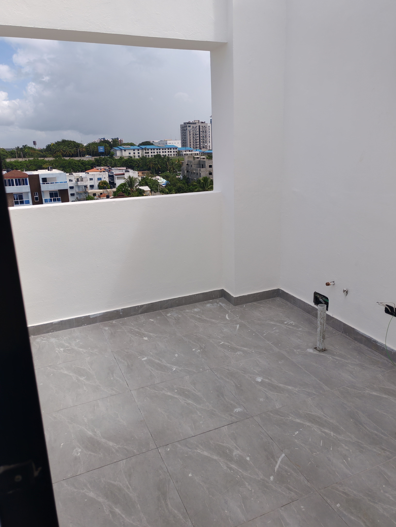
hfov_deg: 51.4
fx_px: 412
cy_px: 264
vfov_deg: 65.3
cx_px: 198
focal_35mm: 27
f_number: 1.95
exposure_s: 1/1800
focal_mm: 5.52
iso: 50
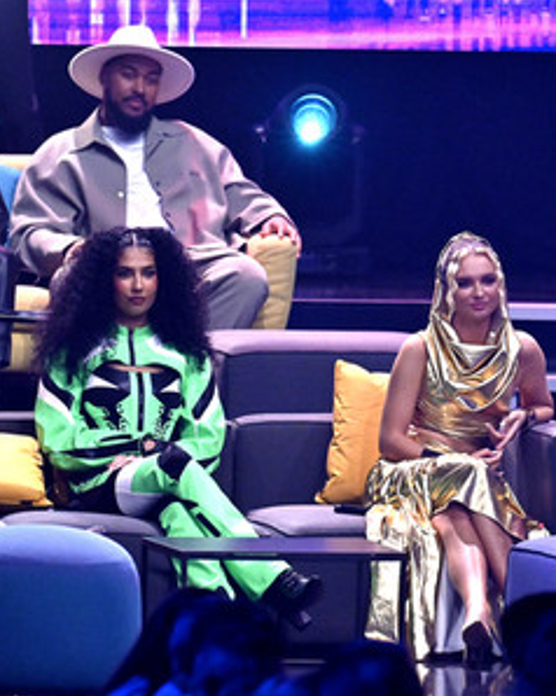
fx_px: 11695
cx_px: 88
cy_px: 348
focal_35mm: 568
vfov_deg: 3.4
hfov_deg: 2.7
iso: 5000
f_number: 5.6
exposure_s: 1/640
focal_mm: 400
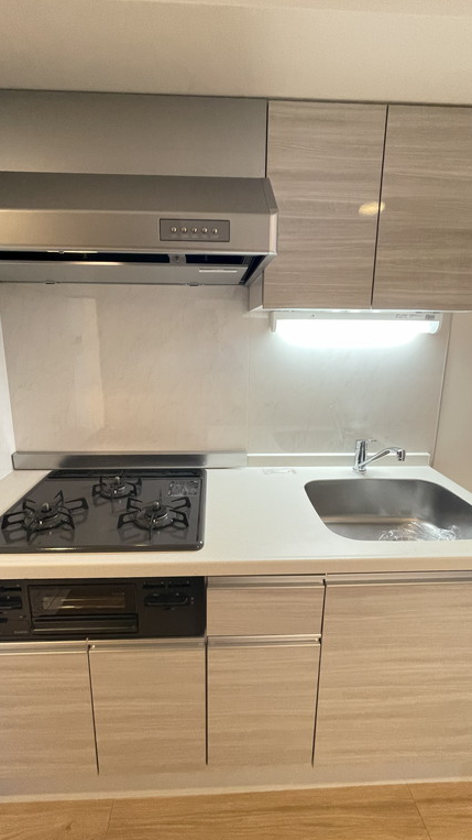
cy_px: 402
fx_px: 356
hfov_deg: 67.0
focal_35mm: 16
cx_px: 227
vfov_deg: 99.3
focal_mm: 1.55
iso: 200
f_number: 2.4
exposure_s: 1/50
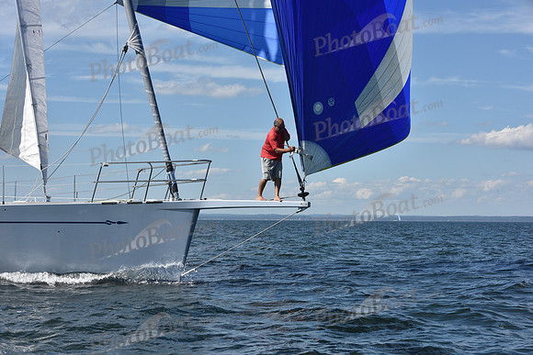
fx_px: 1037
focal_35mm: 70
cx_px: 266
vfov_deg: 19.5
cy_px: 178
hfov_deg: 28.8
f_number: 9
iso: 320
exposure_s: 1/1250
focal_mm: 70
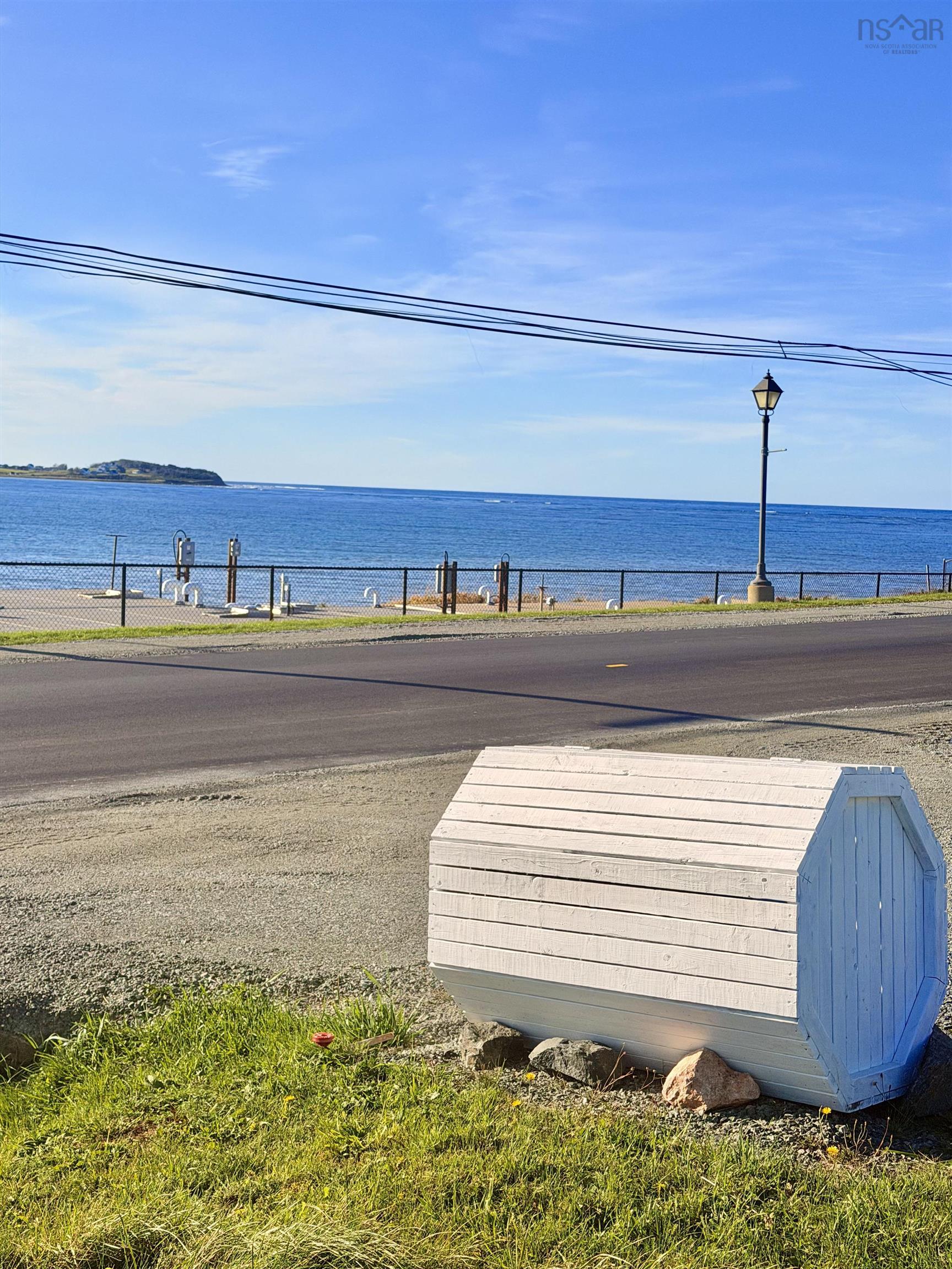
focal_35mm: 48
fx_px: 1760
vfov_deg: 39.7
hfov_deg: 30.3
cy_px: 634
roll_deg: -2.1
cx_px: 476
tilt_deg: -4.1
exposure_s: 1/7874
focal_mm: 6.76
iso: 64
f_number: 1.78
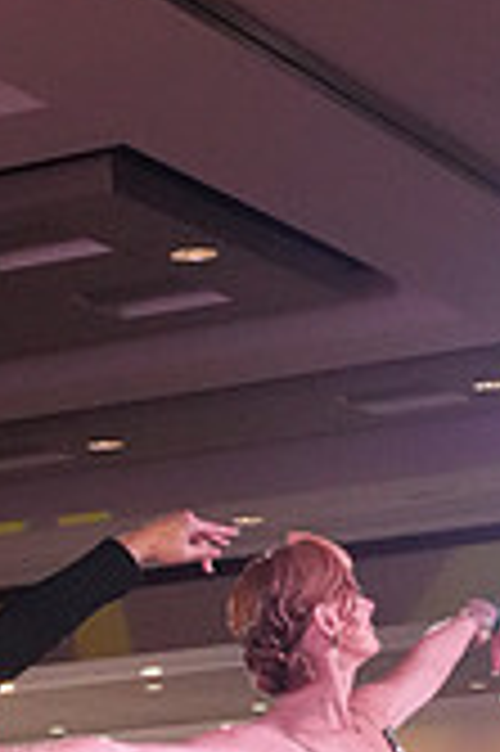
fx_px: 3048
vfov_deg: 13.2
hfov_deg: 9.3
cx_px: -7
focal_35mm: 146
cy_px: 1166
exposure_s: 1/400
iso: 6400
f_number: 5
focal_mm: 28
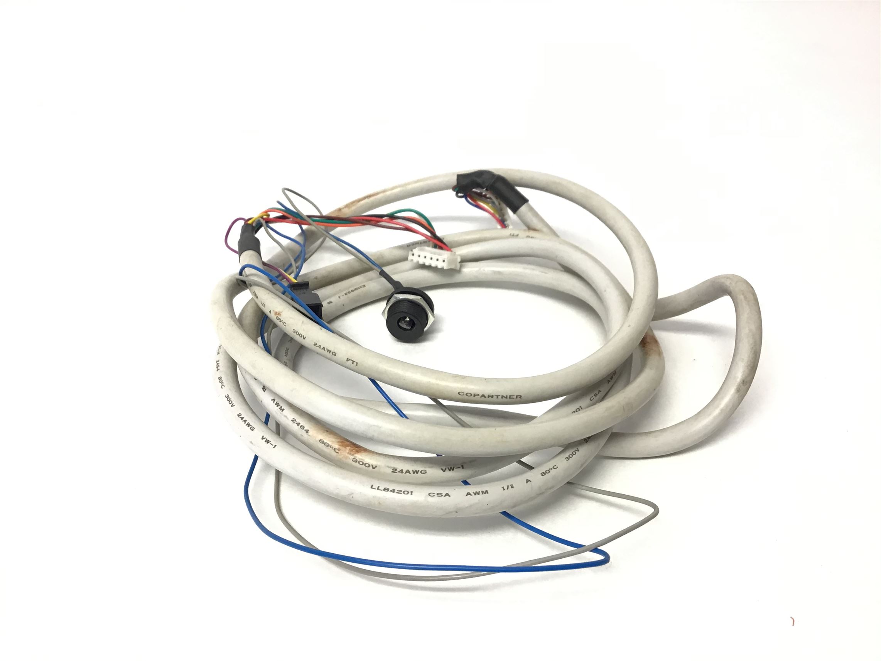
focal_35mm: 31
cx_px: 440
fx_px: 789
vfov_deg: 45.4
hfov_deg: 58.4
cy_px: 330
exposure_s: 1/33
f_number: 2.4
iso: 32
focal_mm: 3.3
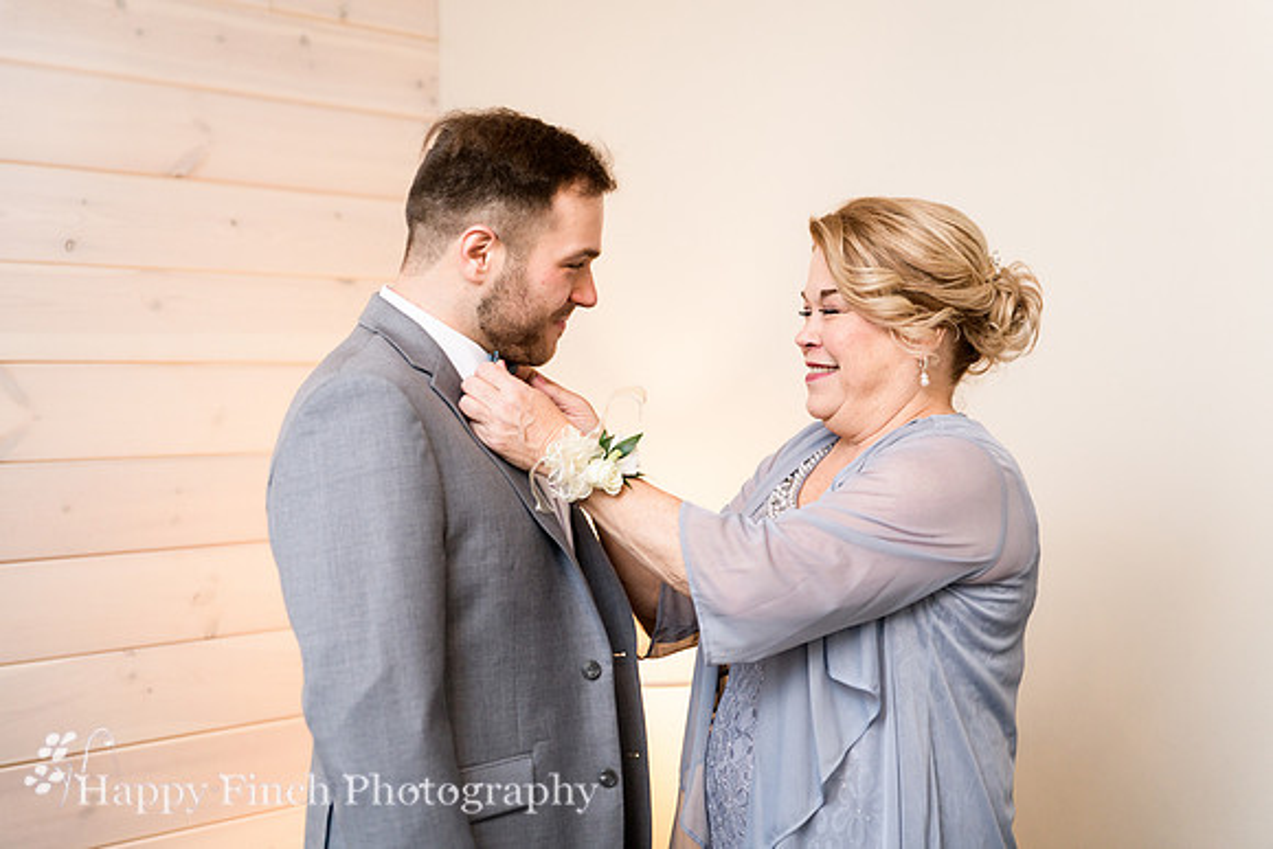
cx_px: 616
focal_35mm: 57
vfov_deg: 23.9
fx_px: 2009
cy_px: 411
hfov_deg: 35.2
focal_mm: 55
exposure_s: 1/100
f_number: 2.8
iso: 400
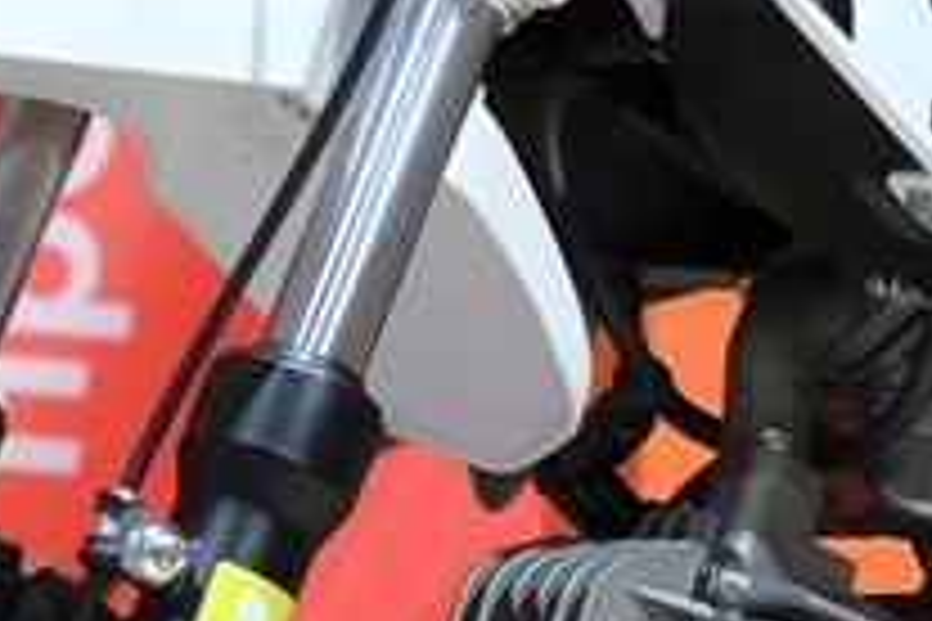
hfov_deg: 3.6
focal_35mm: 565
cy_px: 268
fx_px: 14626
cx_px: 900
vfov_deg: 2.4
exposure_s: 1/60
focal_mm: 48.5
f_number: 4
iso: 1250
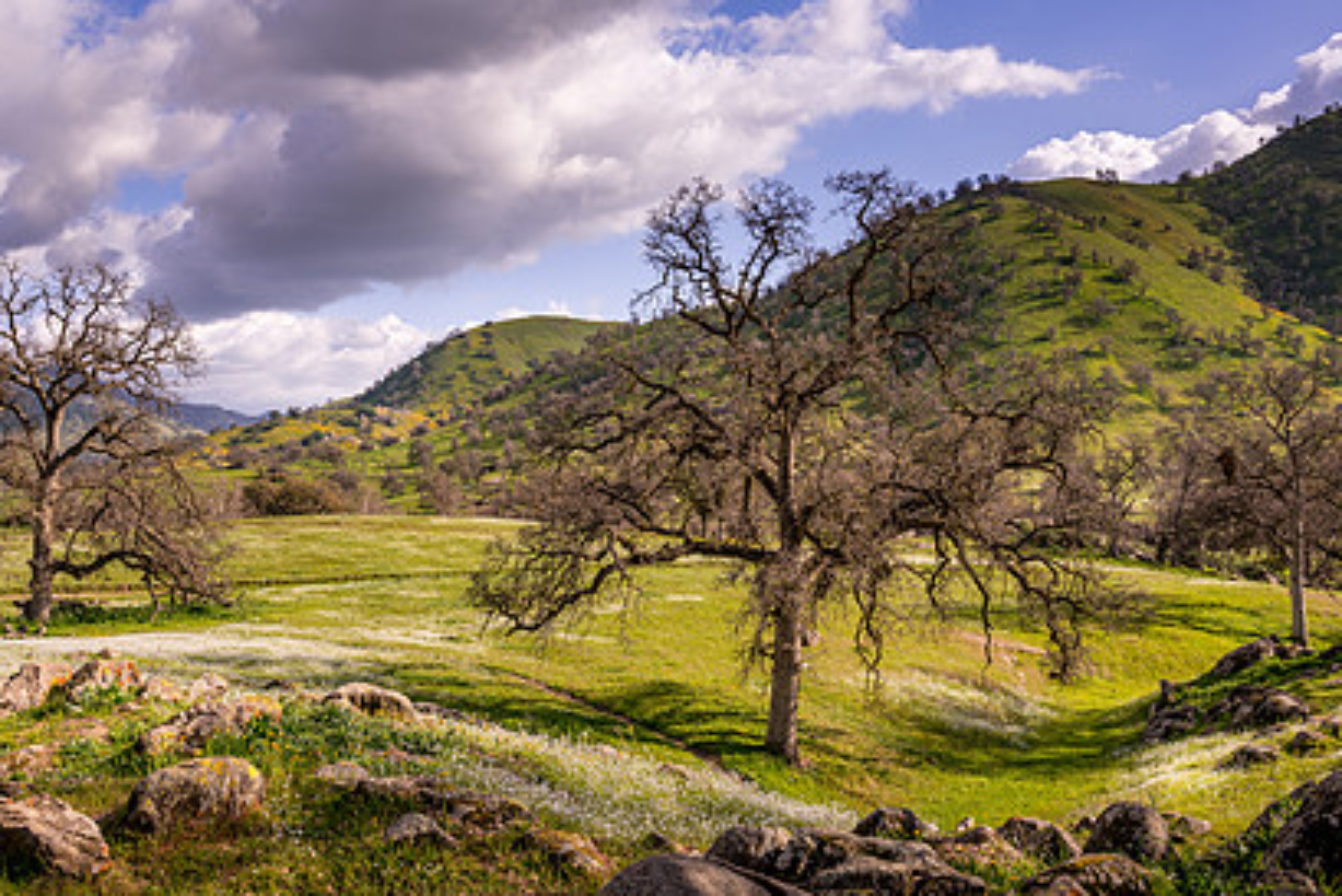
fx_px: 1268
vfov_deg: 38.8
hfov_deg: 55.2
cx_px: 509
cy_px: 527
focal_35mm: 34
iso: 64
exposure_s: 1/30
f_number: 11
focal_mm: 24
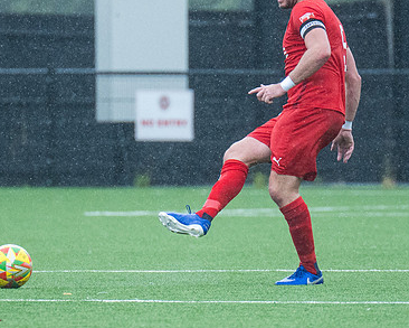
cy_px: 245
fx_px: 12968
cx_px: 177
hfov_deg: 1.8
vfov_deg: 1.4
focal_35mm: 1071
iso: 1000
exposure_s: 1/2500
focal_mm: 280
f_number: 4
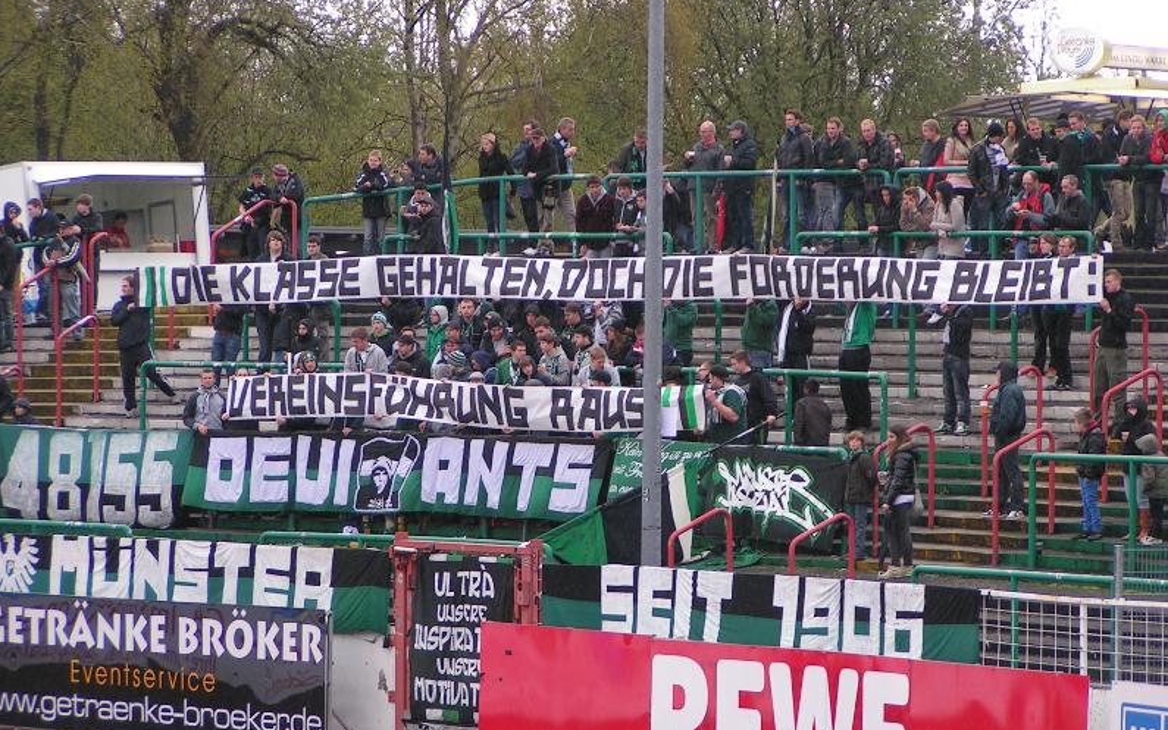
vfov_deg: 6.8
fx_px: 6112
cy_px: 379
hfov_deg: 10.9
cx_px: 585
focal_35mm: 192
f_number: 3.5
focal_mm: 27.5
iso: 80
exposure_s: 1/200
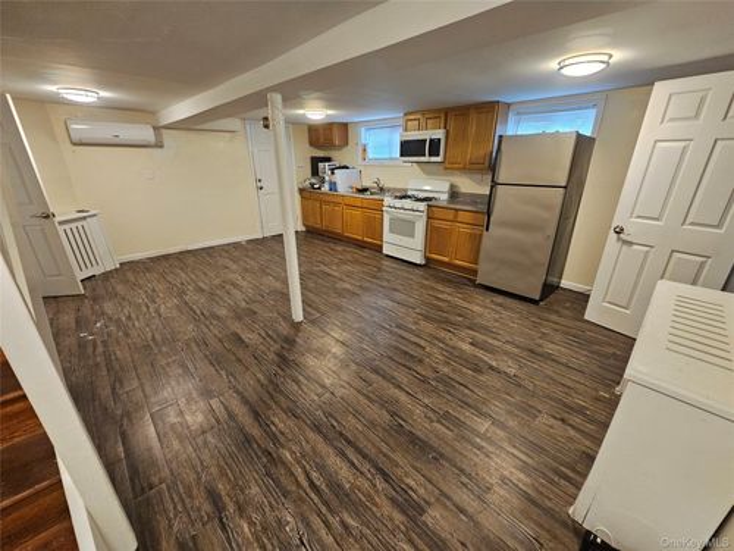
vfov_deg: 89.9
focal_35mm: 13
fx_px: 276
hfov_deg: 106.2
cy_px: 276
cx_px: 367
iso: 320
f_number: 2.2
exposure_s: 1/40
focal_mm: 2.2
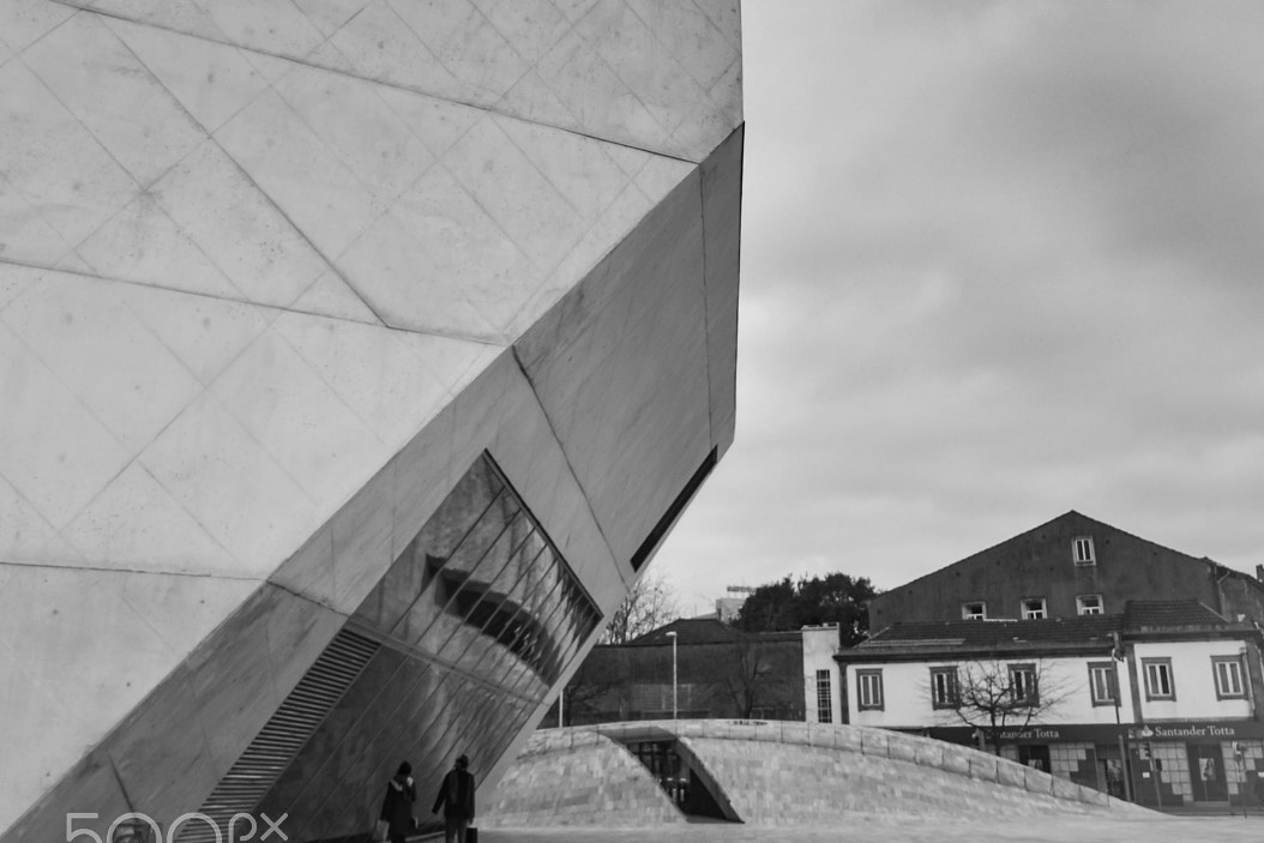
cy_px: 38
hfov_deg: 47.4
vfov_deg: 30.7
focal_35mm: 41
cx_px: 630
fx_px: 1440
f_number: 3.5
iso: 320
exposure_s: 1/4000
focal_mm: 18
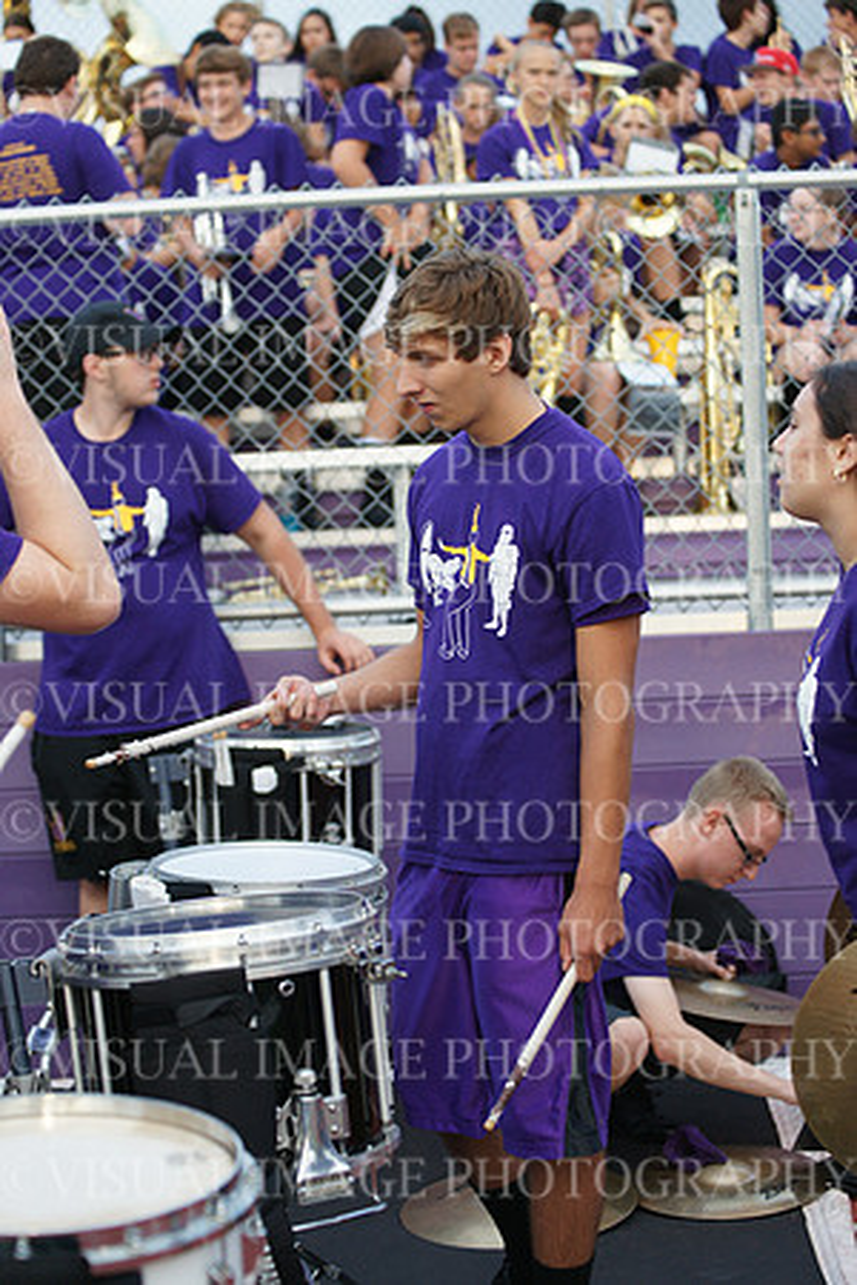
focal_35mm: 70
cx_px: 428
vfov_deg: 28.8
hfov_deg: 19.5
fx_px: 2499
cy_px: 642
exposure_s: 1/500
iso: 800
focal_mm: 70
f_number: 4
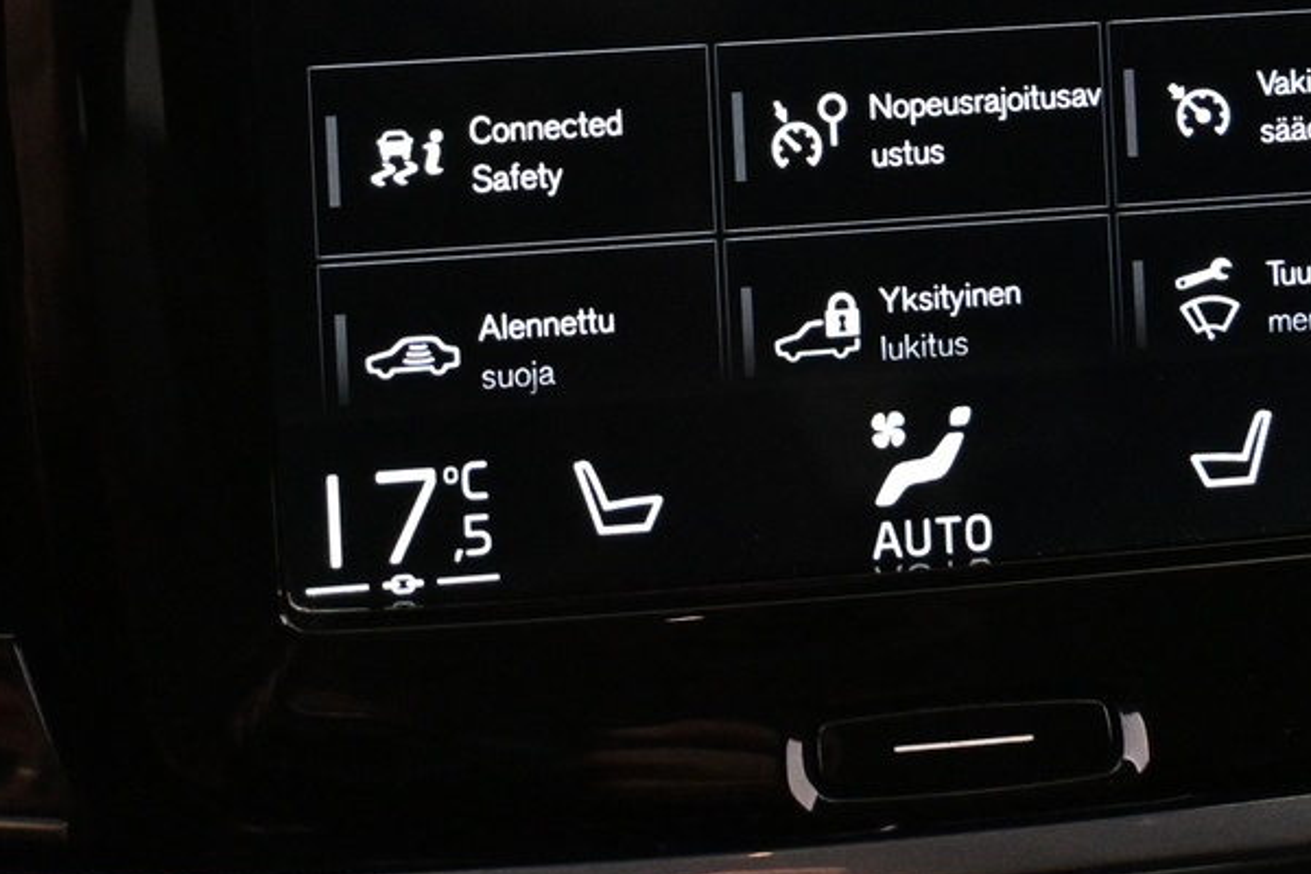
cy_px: -170
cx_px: 675
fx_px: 3023
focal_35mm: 83
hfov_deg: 24.5
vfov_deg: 15.8
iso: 4000
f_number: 3.8
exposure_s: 1/60
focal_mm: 20.5
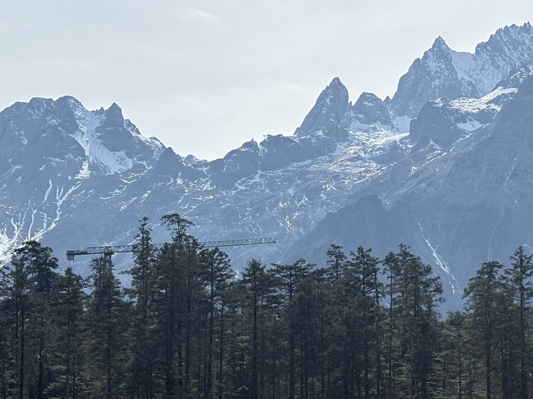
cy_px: 292
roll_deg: -0.1
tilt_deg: +8.0
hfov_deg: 20.3
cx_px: 413
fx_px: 1478
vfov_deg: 15.3
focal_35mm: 96
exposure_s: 1/4630
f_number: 1.6
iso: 40
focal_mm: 5.96
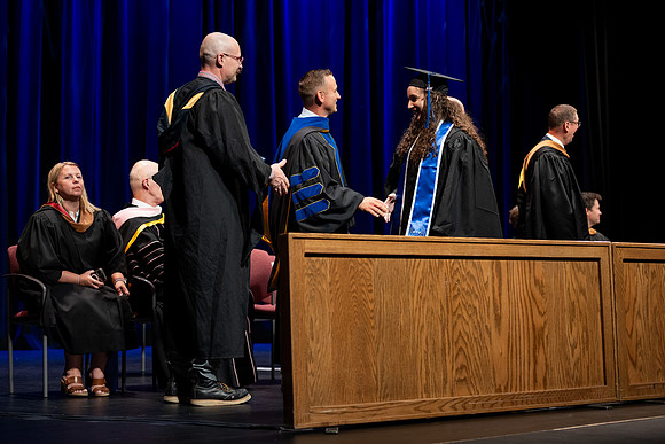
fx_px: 1293
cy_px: 222
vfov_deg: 19.5
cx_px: 332
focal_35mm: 70
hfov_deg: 28.8
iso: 500
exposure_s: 1/250
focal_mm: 70
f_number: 2.8
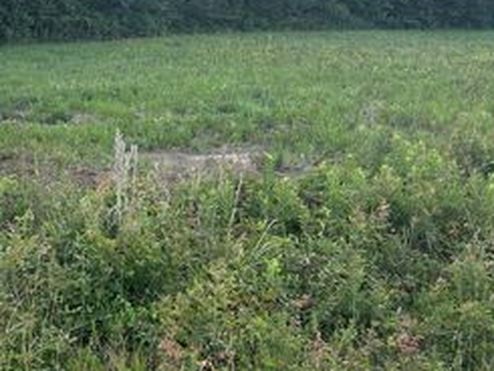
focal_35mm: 53
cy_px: 59
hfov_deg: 34.2
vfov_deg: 26.9
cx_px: 52
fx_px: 757
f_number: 1.5
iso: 40
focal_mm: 5.7
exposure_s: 1/250
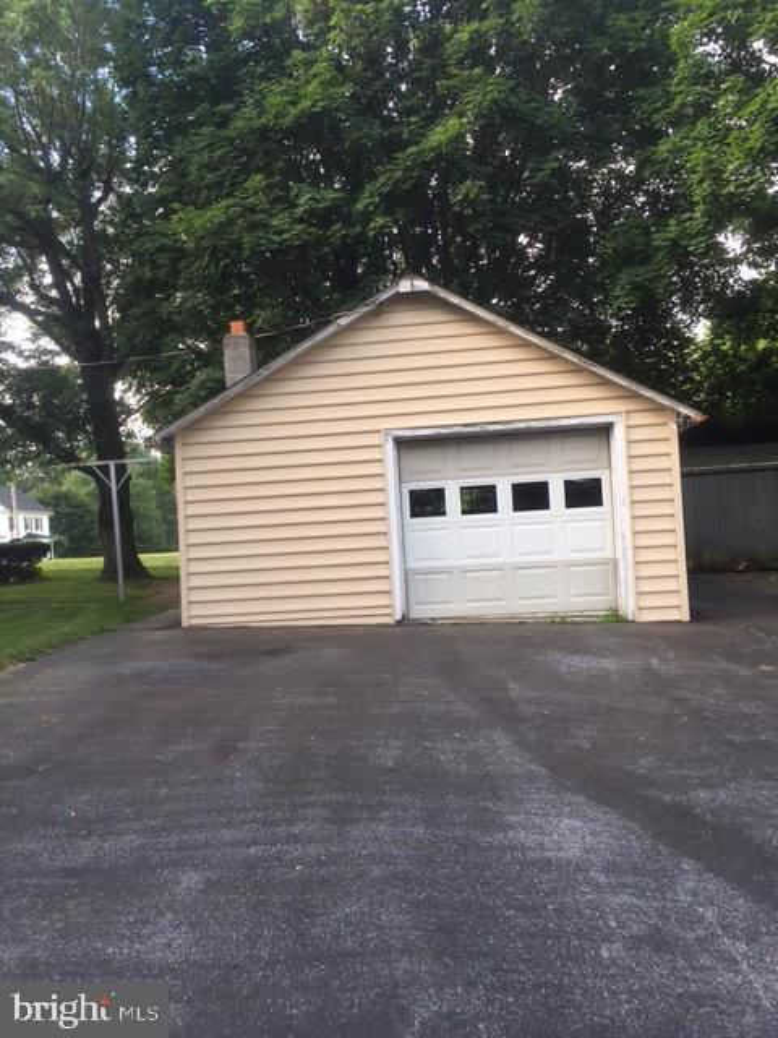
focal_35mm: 29
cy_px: 519
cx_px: 389
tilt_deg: +0.2
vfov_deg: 61.7
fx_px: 869
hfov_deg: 48.2
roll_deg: +4.1
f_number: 2.2
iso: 25
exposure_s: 1/204
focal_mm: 4.15
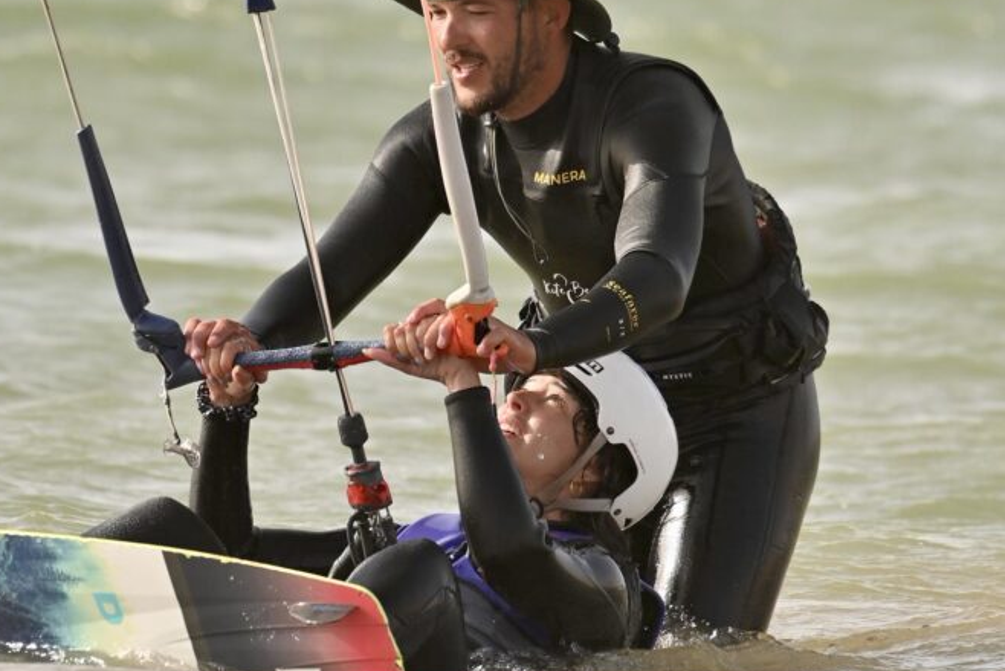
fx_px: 16501
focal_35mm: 591
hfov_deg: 3.5
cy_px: 209
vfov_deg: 2.3
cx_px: 275
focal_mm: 380
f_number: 5.6
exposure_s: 1/750
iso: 140
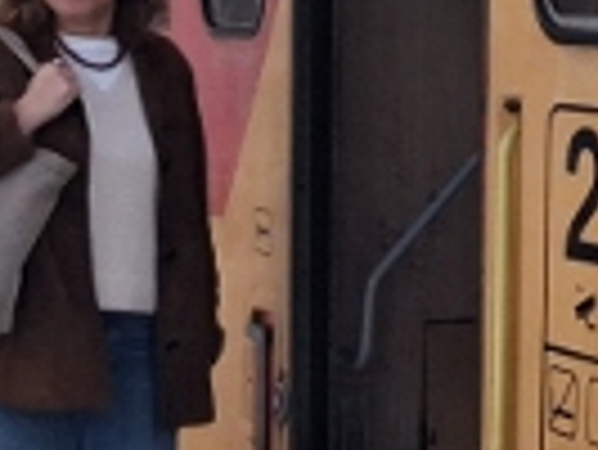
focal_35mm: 162
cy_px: 130
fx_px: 2801
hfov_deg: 11.7
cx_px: 886
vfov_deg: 9.2
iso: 50
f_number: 1.8
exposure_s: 1/120
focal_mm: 4
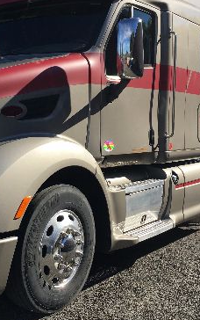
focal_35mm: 54
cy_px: 136
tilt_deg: -2.2
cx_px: 48
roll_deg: -0.9
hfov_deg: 23.7
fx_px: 470
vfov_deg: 37.4
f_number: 2.2
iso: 25
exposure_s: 1/1326
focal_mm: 4.15
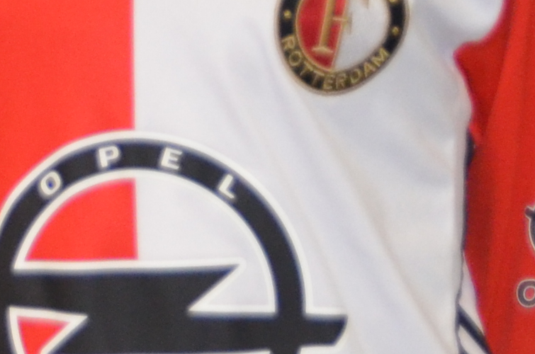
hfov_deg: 5.0
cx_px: 171
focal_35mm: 411
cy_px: -181
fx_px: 6095
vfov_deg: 3.3
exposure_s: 1/60
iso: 1100
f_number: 4.8
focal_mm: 42
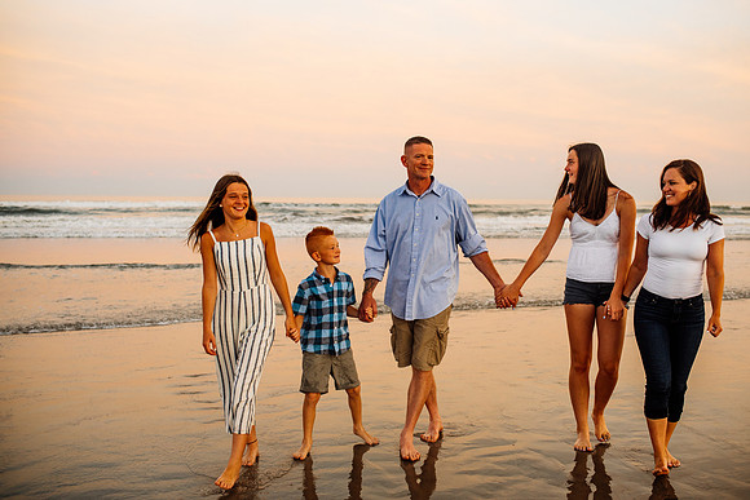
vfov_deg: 35.4
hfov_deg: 51.2
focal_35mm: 38
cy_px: 232
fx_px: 783
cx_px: 400
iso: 320
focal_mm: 35
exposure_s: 1/320
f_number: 2.8
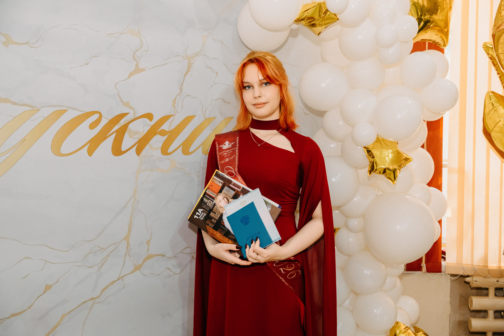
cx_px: 252
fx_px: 560
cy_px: 168
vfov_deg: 33.4
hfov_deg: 48.5
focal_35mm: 40
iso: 1250
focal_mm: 26.4
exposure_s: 1/160
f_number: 2.8
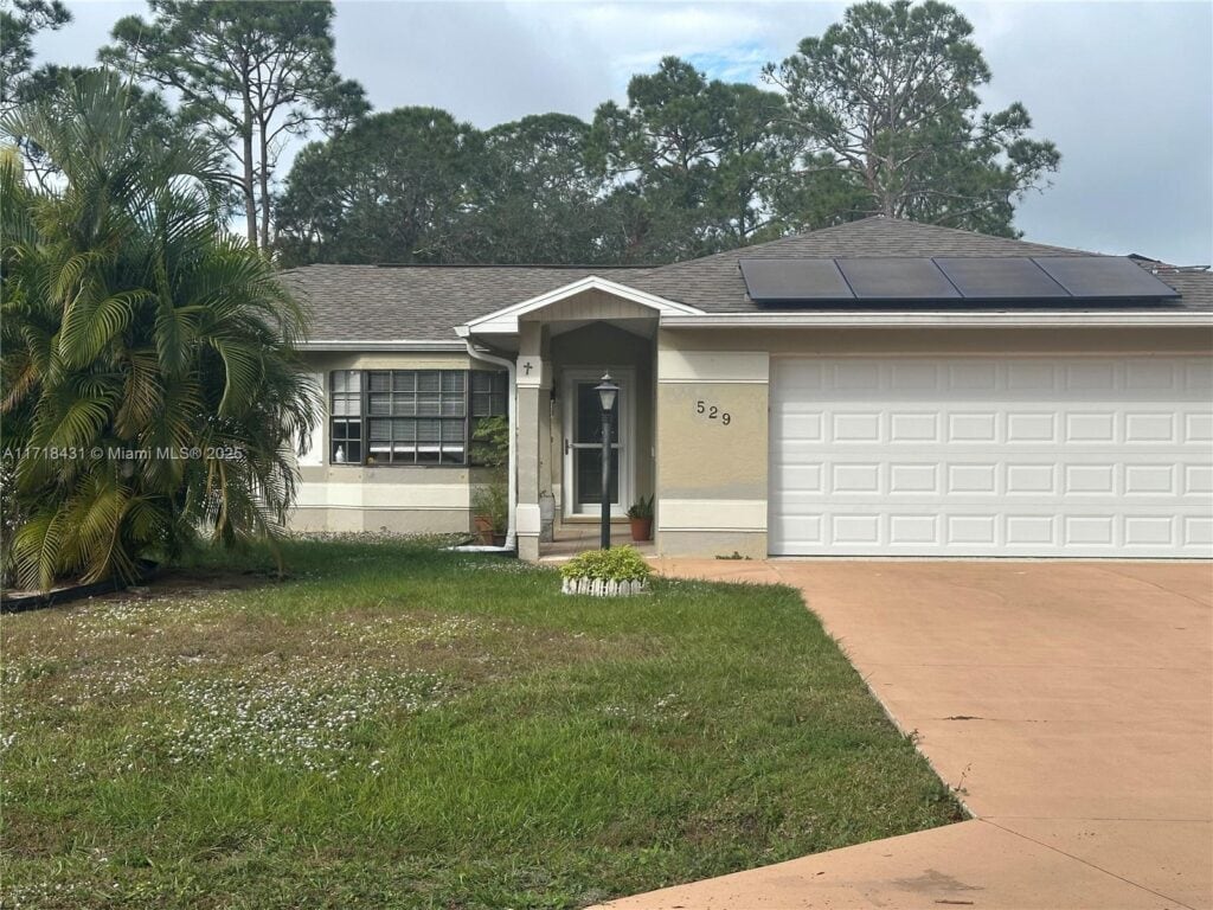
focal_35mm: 48
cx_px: 606
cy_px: 455
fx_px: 1682
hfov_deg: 39.7
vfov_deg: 30.3
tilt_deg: +0.3
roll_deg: +0.1
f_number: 1.78
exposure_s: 1/3731
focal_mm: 6.86
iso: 64
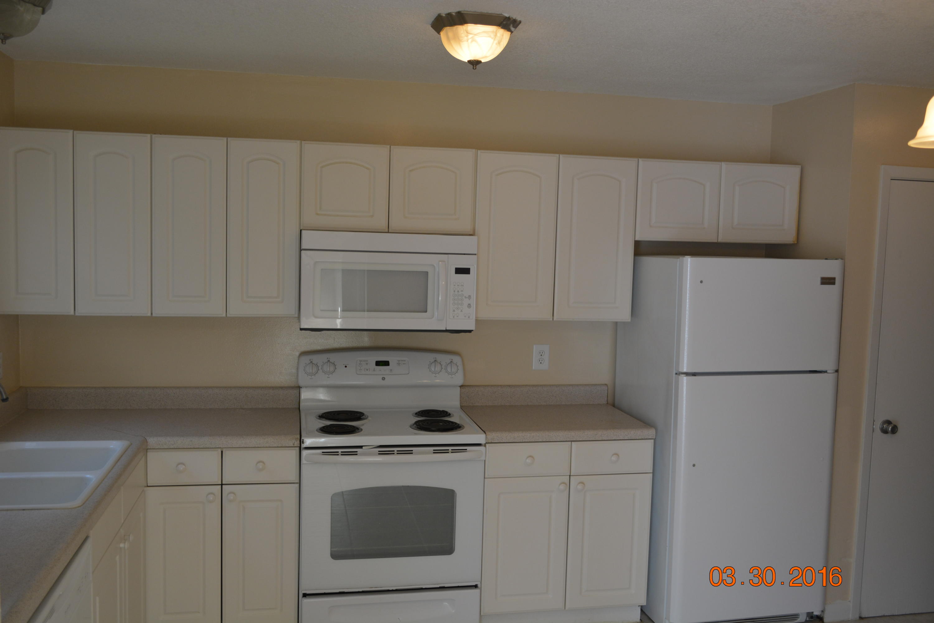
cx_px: 467
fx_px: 856
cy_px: 312
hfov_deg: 57.2
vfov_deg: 40.0
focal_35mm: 33
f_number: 5
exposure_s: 1/100
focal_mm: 22
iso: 400
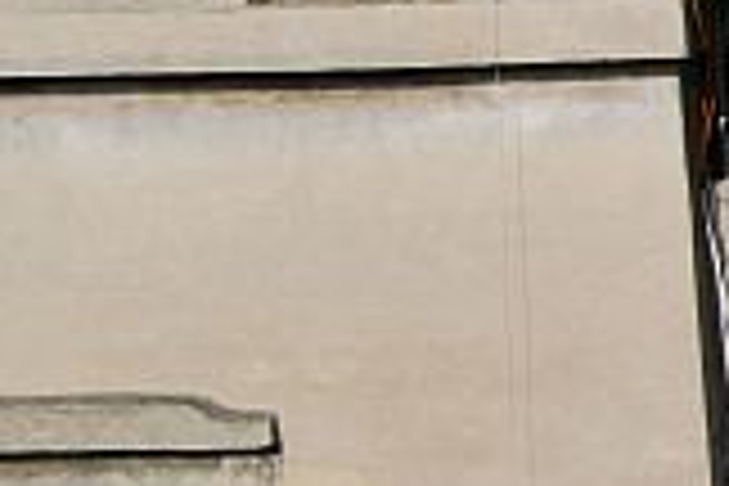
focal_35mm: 259
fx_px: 5244
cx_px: 2696
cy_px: 333
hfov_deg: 6.6
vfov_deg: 5.3
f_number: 11
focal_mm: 35
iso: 125
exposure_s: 1/400
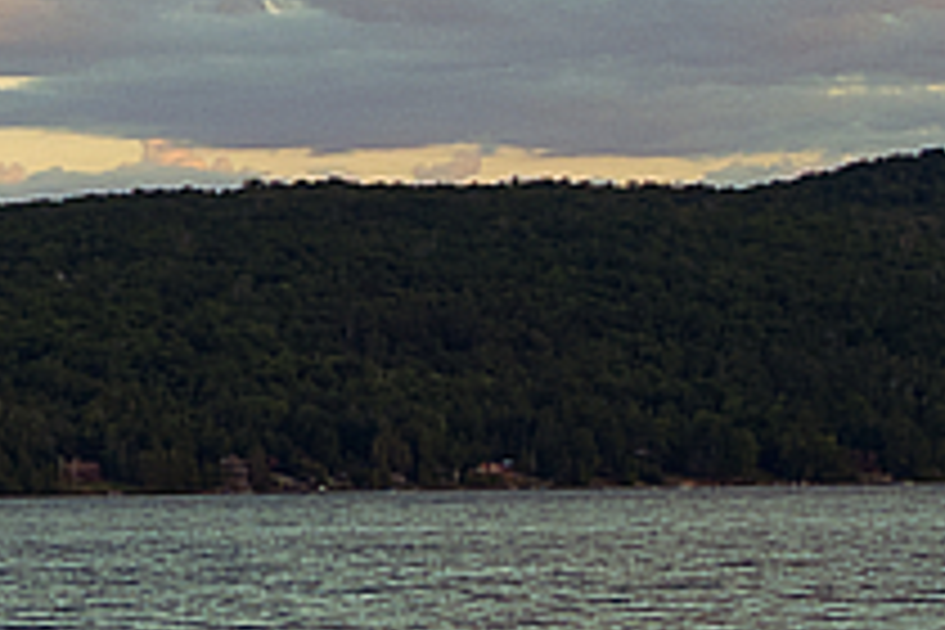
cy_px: -338
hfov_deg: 8.7
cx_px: -711
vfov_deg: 6.0
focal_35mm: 227
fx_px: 5958
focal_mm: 34
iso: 360
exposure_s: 1/80
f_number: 10
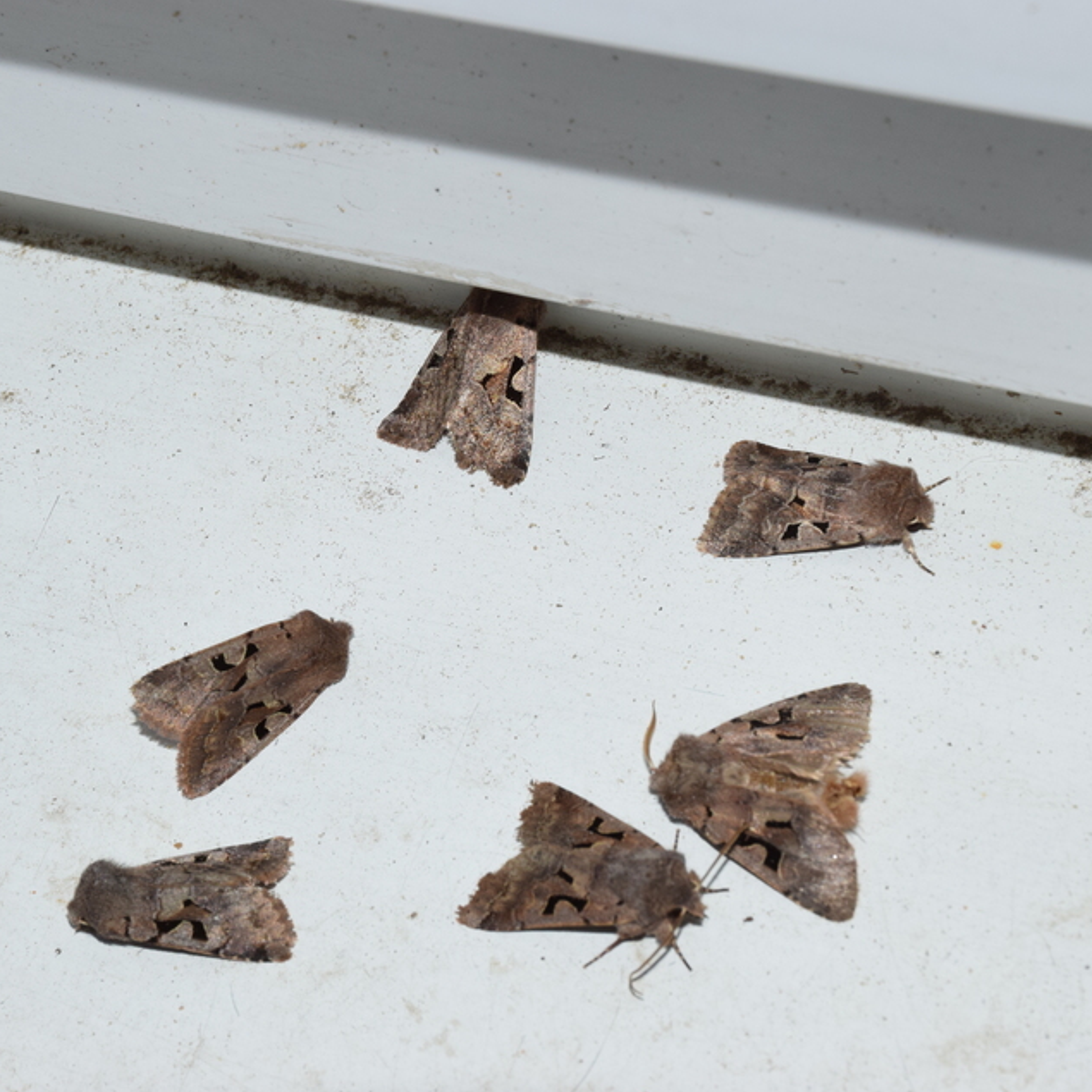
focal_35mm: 145
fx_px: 5162
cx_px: 387
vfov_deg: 12.1
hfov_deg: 12.1
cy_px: 547
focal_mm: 75
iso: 800
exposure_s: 1/60
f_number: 20
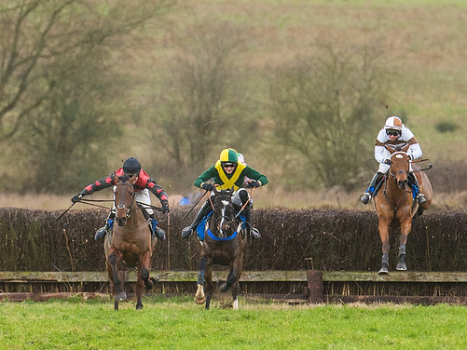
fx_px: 14763
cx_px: 194
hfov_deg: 1.8
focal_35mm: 1094
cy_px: 97
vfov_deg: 1.4
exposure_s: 1/1000
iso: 800
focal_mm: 300
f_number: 4
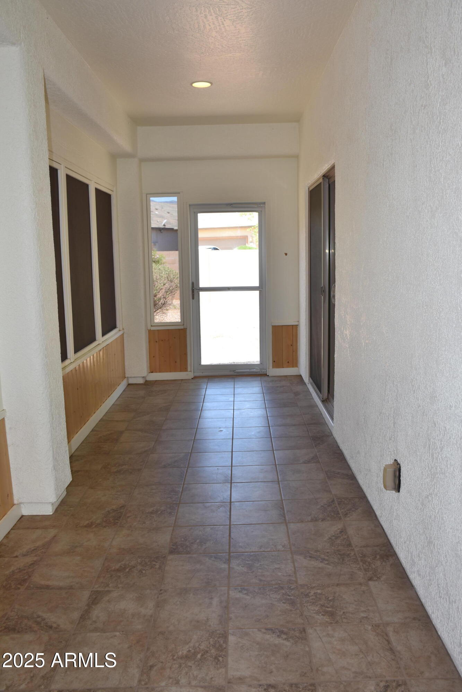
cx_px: 231
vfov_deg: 61.9
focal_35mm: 30
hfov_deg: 43.6
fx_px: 578
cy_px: 346
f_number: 5.6
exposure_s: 1/125
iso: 180
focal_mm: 20
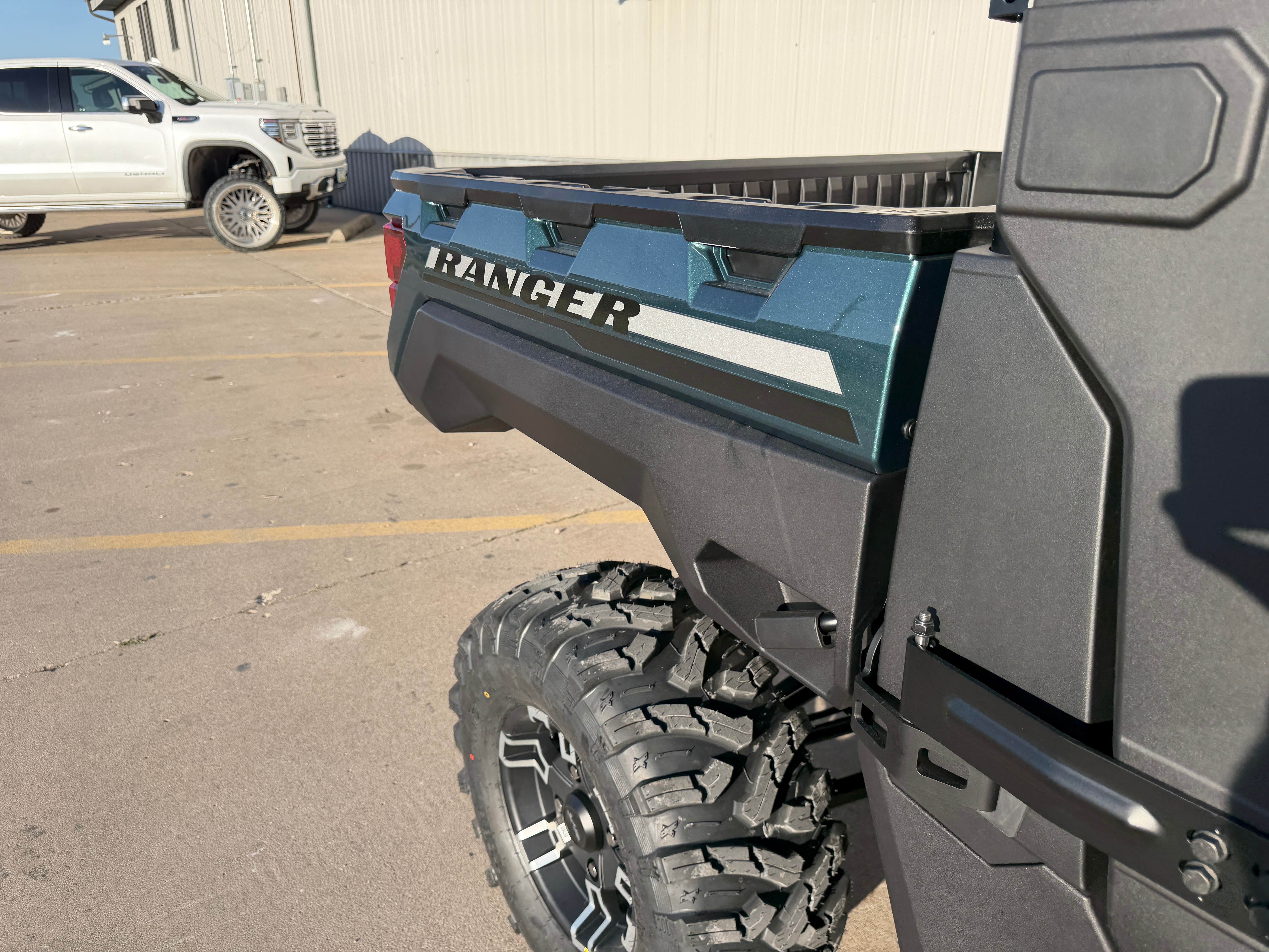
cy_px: 476
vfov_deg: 56.8
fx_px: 880
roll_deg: -0.7
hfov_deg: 71.6
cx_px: 634
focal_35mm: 24
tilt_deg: -17.2
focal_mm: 6.76
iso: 80
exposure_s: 1/1689
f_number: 1.78
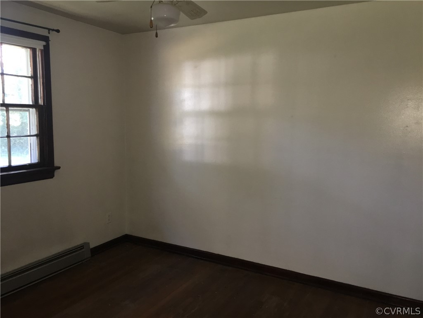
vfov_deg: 48.2
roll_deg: -0.3
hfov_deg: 61.7
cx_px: 212
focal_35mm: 29
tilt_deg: -5.6
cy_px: 159
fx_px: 354
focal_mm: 4.15
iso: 125
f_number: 2.2
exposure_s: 1/16
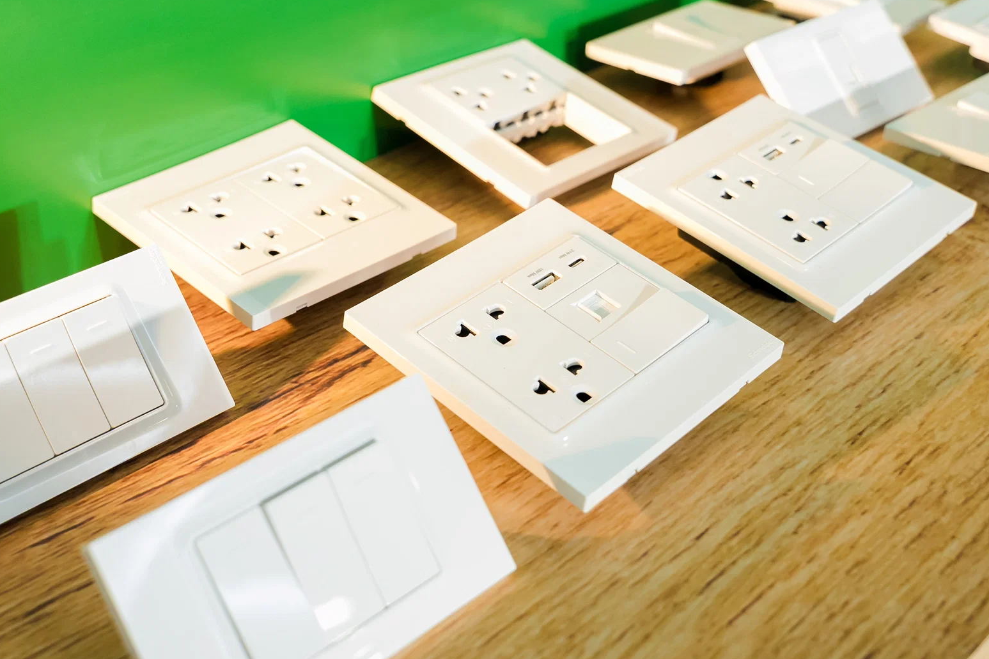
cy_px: 235
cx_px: 451
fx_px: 1328
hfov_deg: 40.8
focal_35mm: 48
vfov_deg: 27.8
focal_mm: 29.2
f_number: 4
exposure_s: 1/160
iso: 800
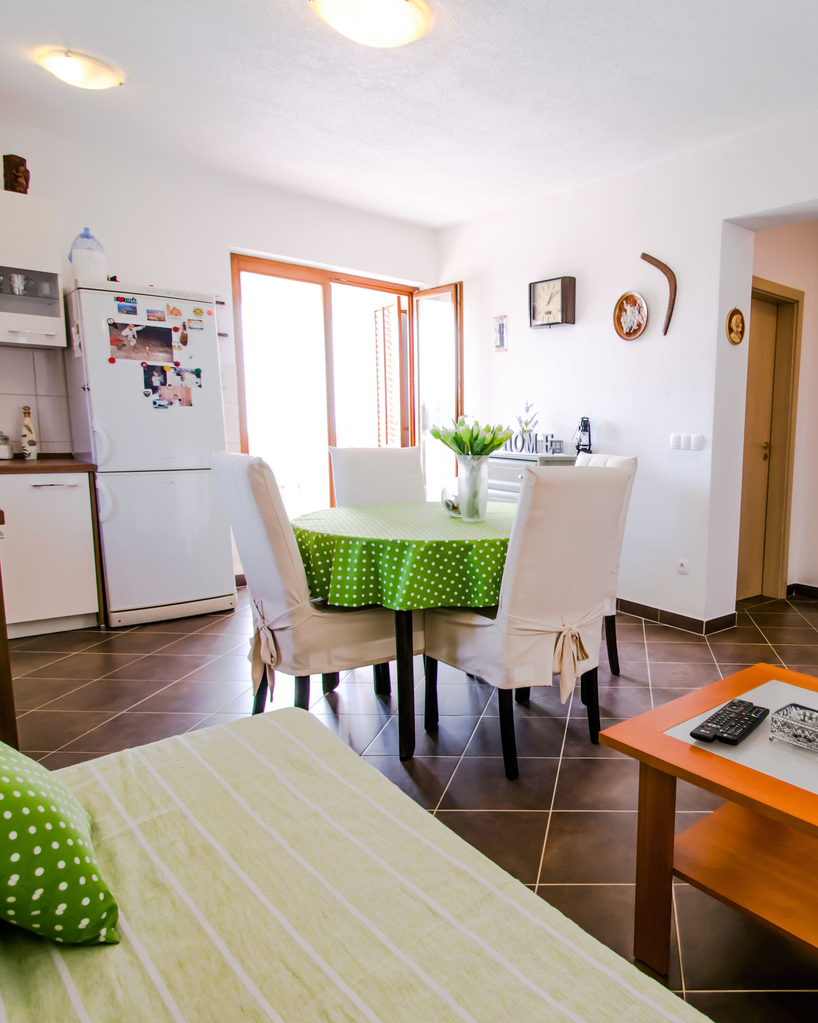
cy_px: 520
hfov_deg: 57.4
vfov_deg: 75.0
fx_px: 666
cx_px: 678
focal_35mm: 22
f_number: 5
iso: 280
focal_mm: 10
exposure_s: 1/125
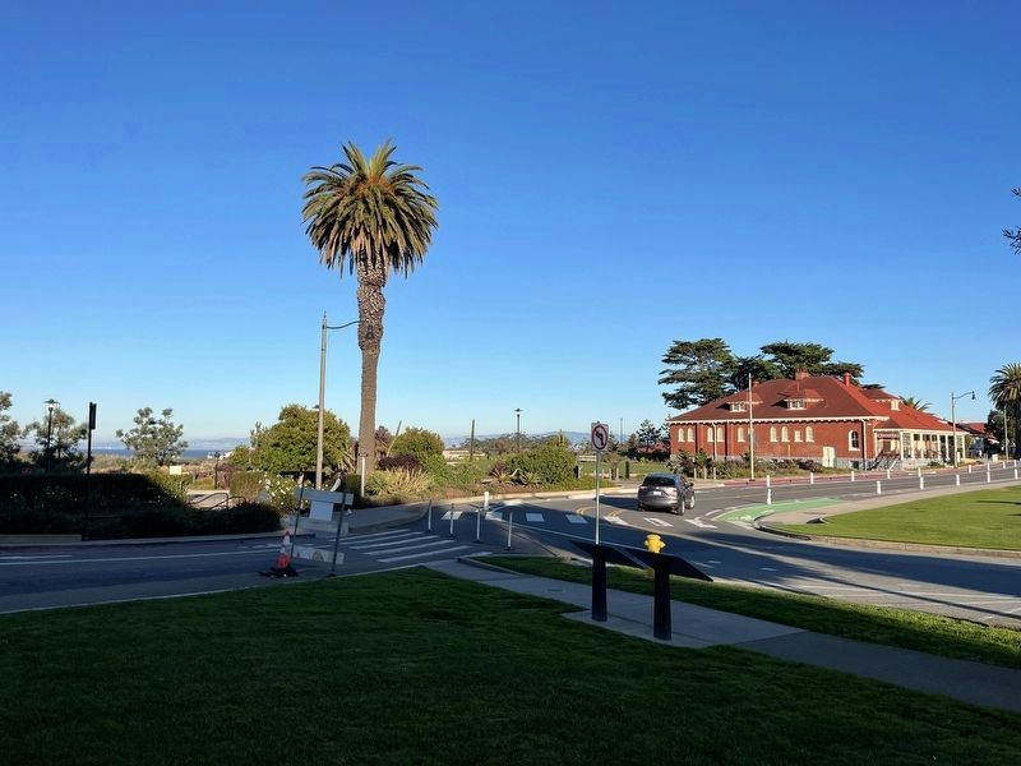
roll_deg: +1.1
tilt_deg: +2.3
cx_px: 510
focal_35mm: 26
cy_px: 383
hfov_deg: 67.3
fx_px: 767
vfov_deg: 53.1
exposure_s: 1/3311
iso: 50
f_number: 1.6
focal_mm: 5.1
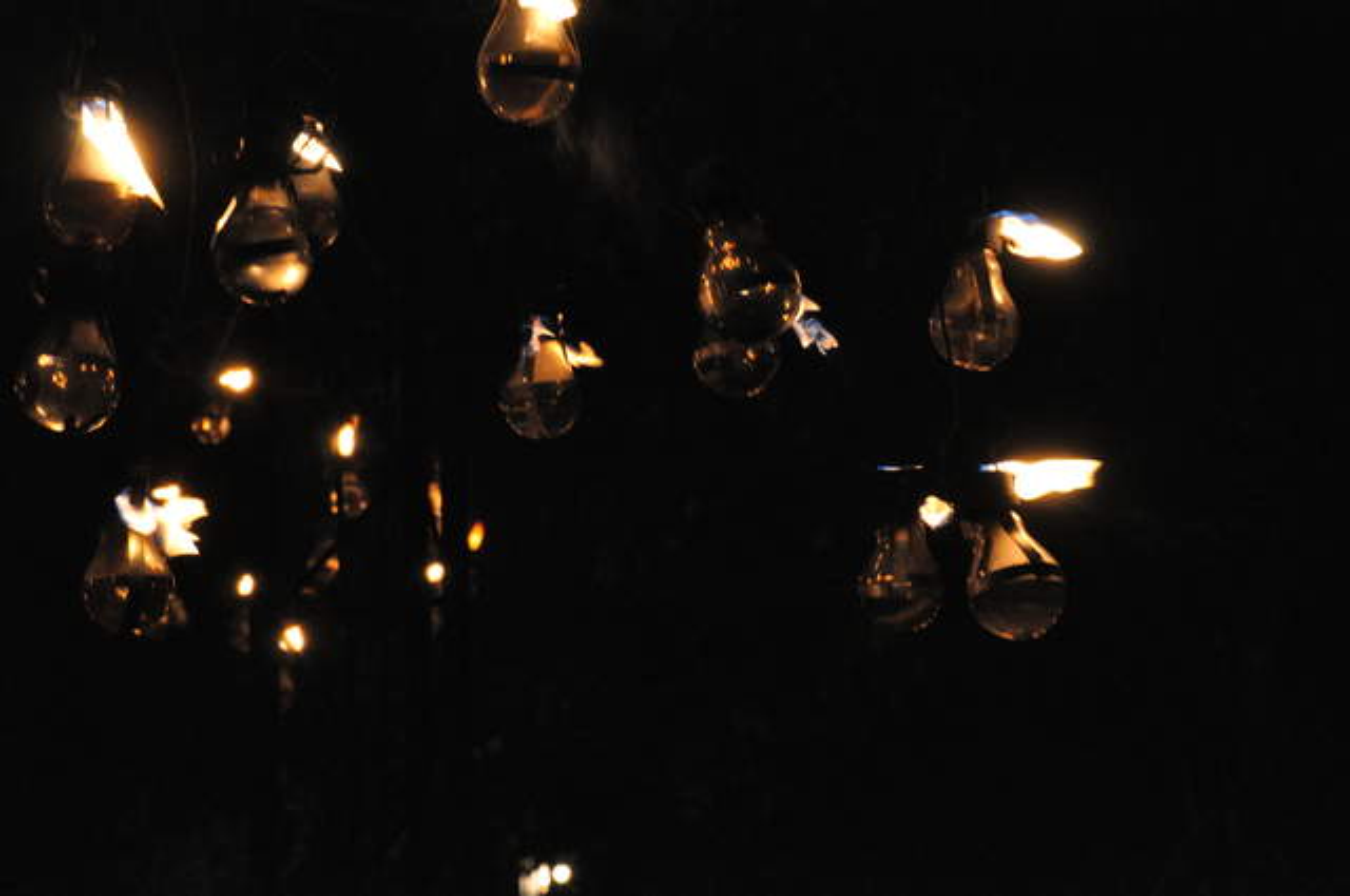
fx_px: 3708
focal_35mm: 99
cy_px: 448
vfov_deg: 13.8
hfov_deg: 20.6
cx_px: 675
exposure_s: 1/25
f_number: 10
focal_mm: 66
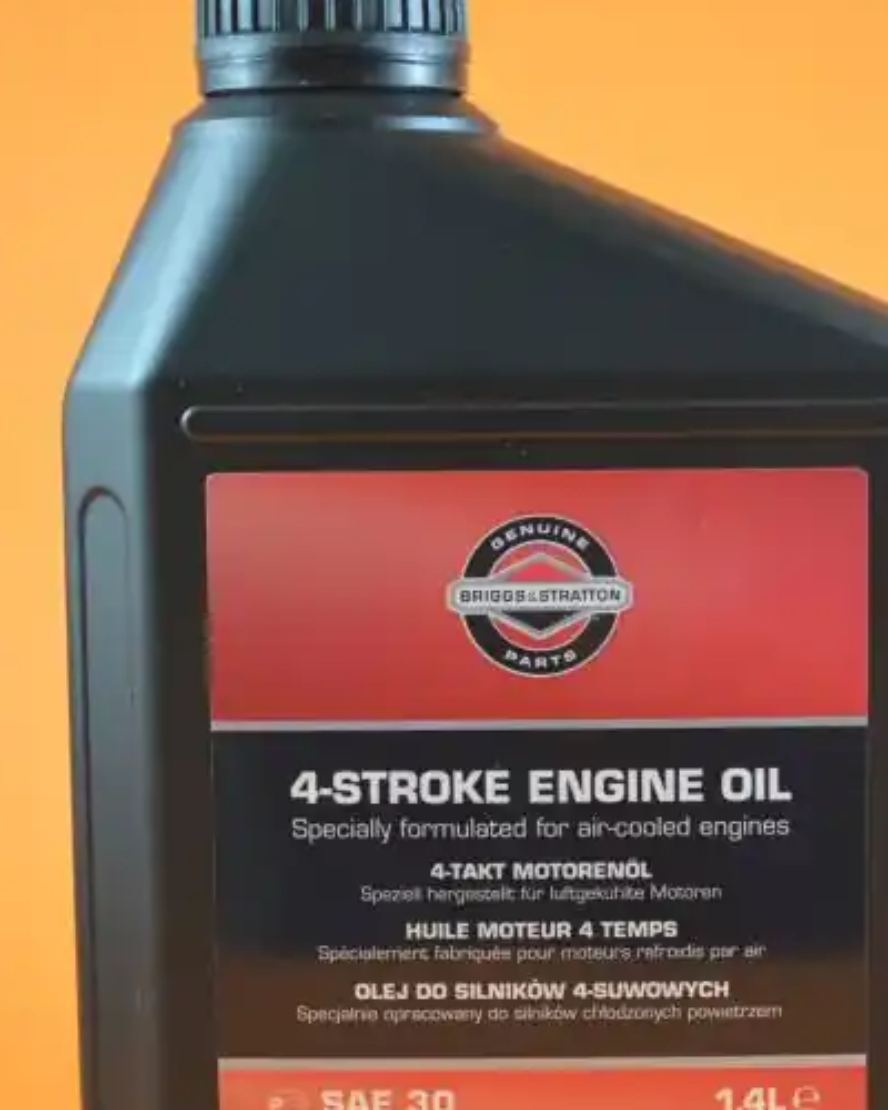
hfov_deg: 17.1
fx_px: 2957
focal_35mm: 90
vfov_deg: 21.2
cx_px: 551
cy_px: 688
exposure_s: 1/25
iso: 400
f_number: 5.3
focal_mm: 40
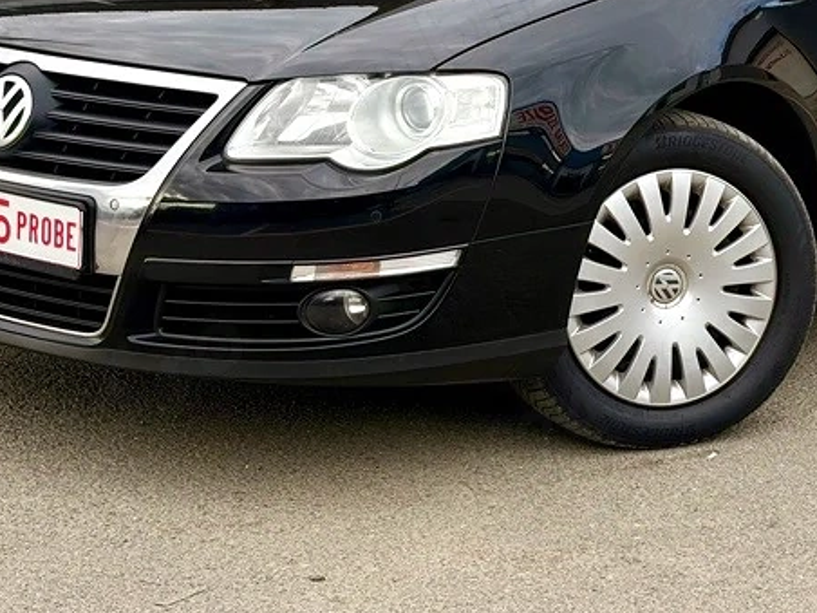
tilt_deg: -7.5
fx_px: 2714
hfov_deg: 17.0
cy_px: 7
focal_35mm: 115
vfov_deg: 12.7
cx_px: 638
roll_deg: -1.2
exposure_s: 1/884
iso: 50
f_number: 1.6
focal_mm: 5.96
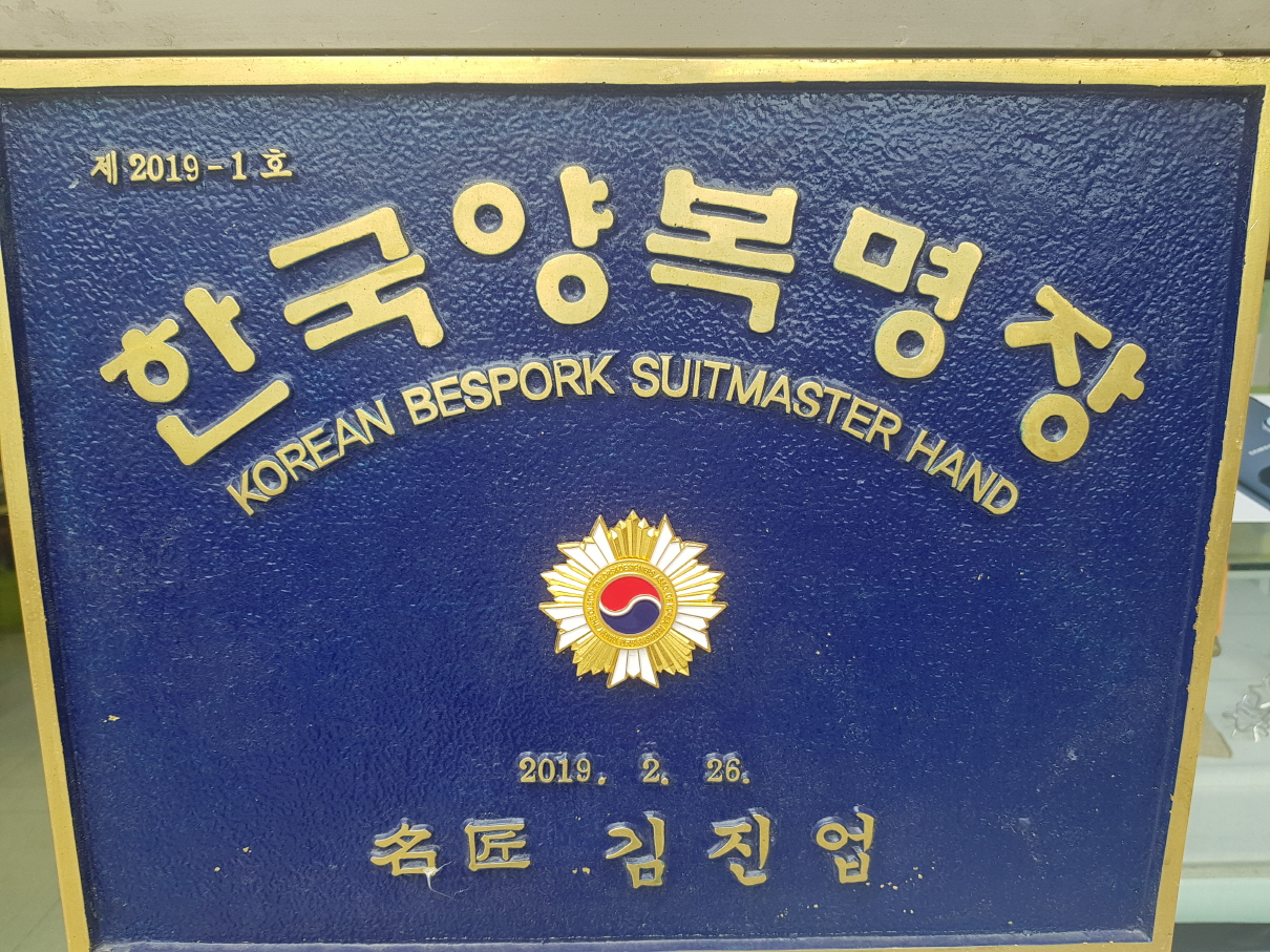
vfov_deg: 53.0
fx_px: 954
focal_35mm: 26
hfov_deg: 67.3
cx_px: 635
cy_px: 476
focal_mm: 4.3
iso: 40
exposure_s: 1/189
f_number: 1.7
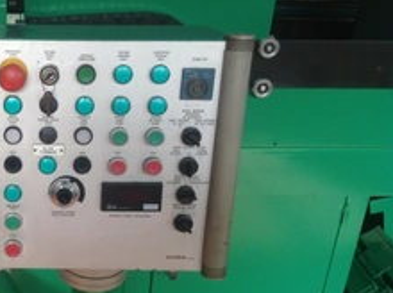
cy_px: 176
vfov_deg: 24.3
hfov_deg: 30.8
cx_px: 38
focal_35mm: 60
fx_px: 680
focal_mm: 3.3
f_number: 2.4
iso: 32
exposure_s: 1/30
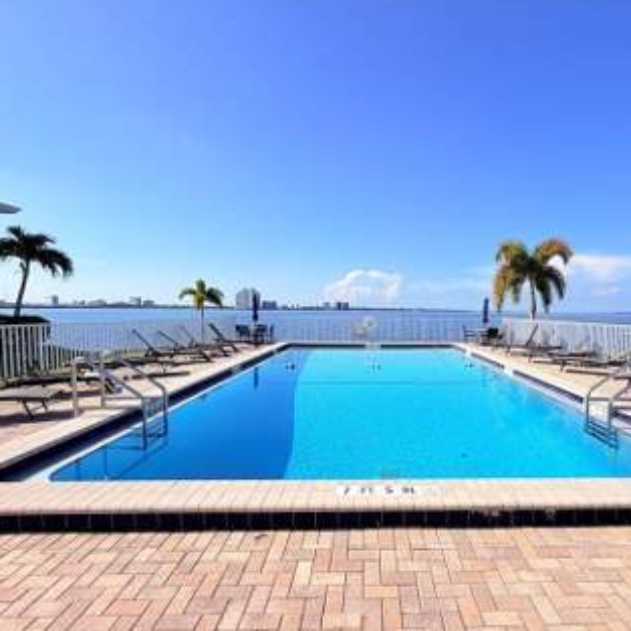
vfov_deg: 77.6
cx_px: 381
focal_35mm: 19
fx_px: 392
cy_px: 335
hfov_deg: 76.7
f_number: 2.2
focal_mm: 2.22
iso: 20
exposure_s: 1/1285
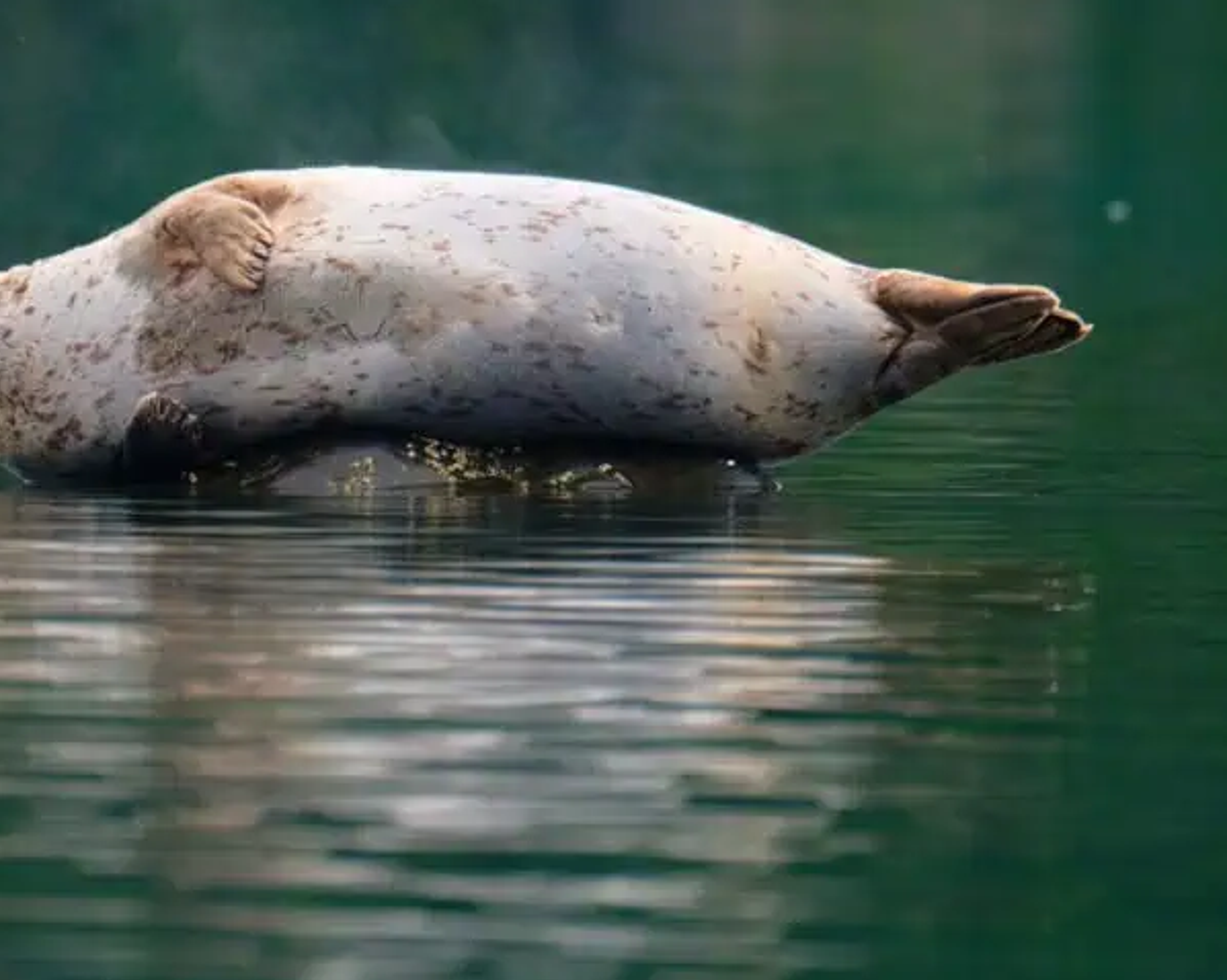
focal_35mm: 965
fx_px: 35032
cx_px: 435
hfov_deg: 2.0
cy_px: 458
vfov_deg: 1.6
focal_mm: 400
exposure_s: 1/105
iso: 200
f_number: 5.6
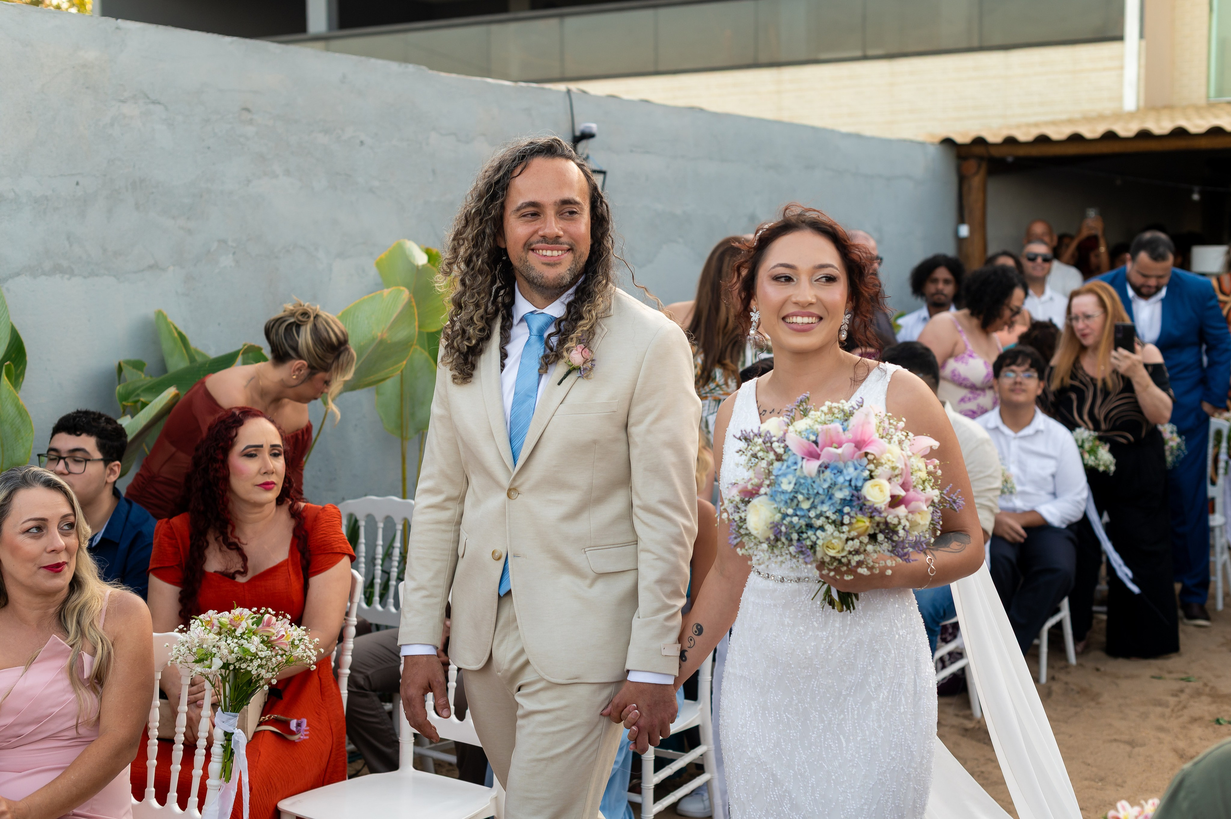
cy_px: 410
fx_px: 1708
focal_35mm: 50
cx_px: 616
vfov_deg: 27.0
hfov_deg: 39.6
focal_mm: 50
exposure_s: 1/320
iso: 250
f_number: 3.2
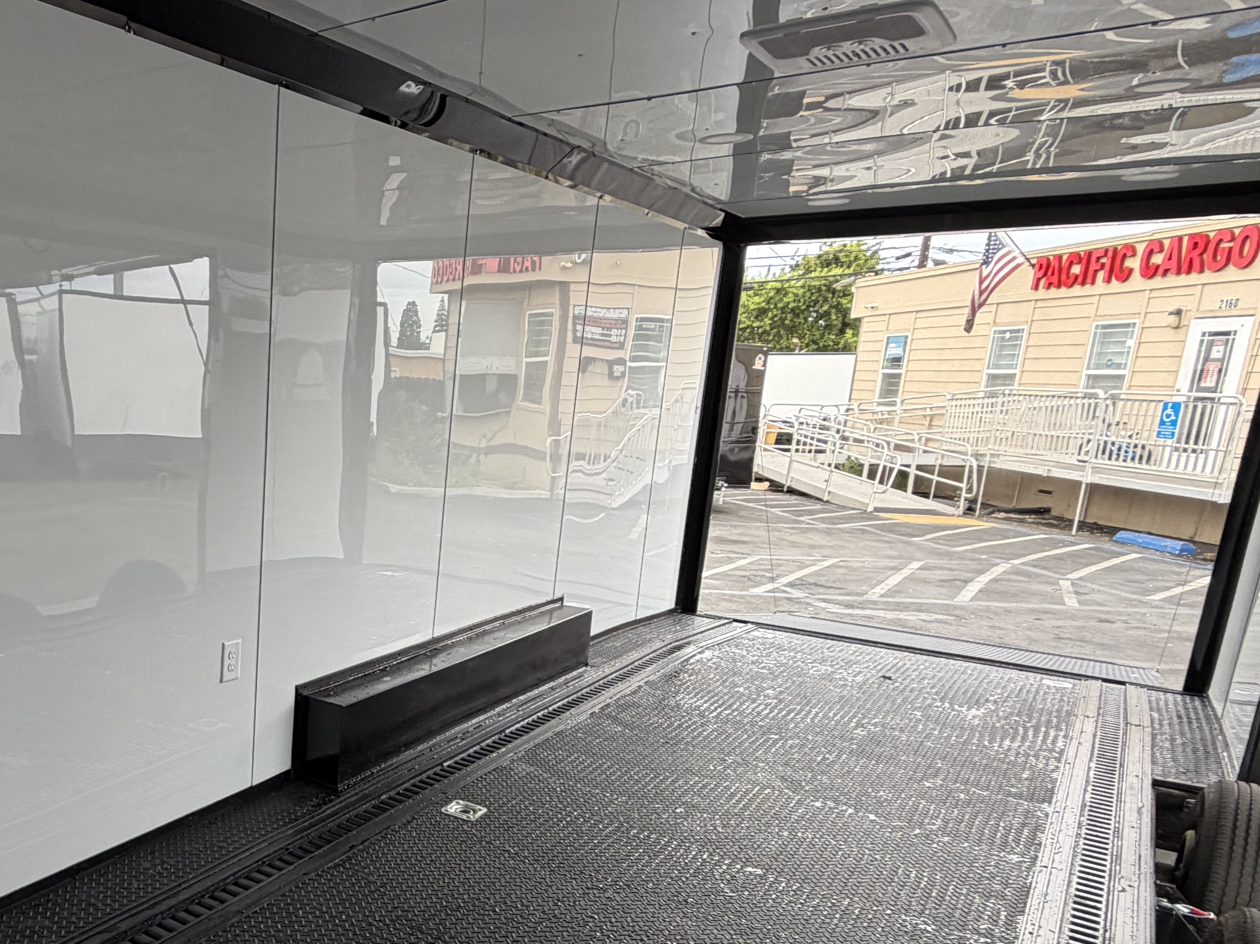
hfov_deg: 55.9
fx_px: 1055
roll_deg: -0.8
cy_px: 622
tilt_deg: -13.8
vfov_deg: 47.5
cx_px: 201
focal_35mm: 29
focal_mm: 2.22
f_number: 2.2
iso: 80
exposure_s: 1/121
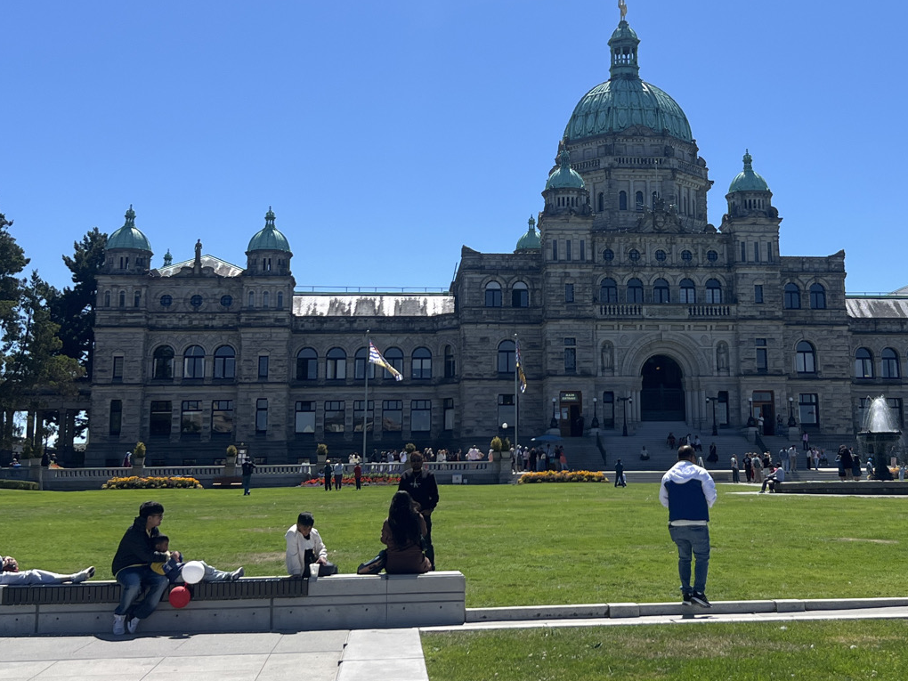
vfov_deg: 28.4
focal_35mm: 51
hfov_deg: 37.2
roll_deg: +1.1
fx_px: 1338
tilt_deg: +9.7
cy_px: 237
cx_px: 586
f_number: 1.5
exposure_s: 1/4831
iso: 50
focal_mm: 5.7
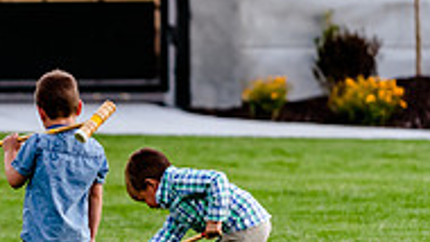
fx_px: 5976
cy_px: 78
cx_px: 113
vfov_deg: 2.3
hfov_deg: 4.1
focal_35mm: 524
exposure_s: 1/250
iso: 1000
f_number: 2.8
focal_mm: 155
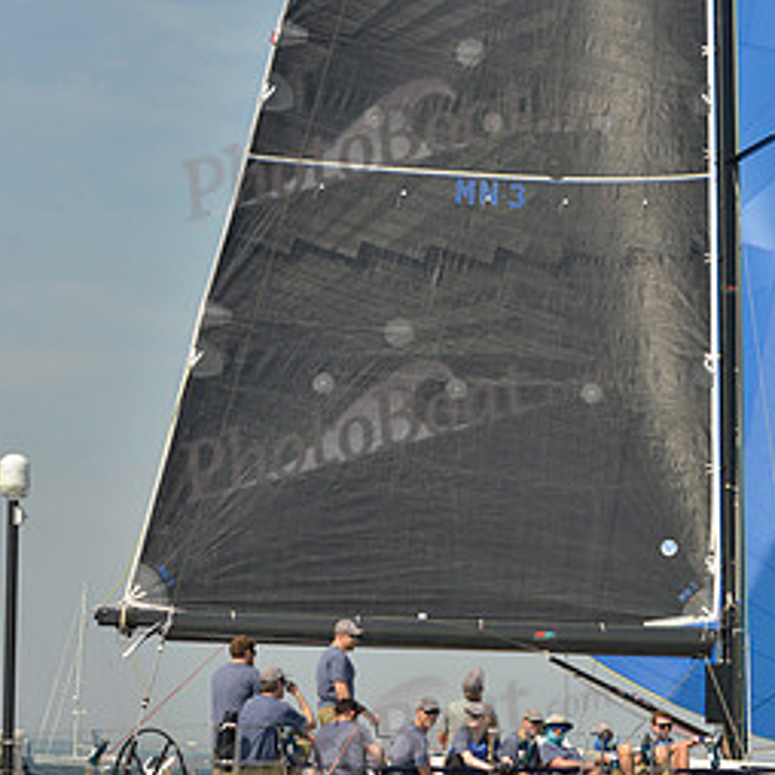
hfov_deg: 12.7
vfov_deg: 12.8
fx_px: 3445
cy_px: 539
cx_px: 772
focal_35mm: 136
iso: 200
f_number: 7.1
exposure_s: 1/1250
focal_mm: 70
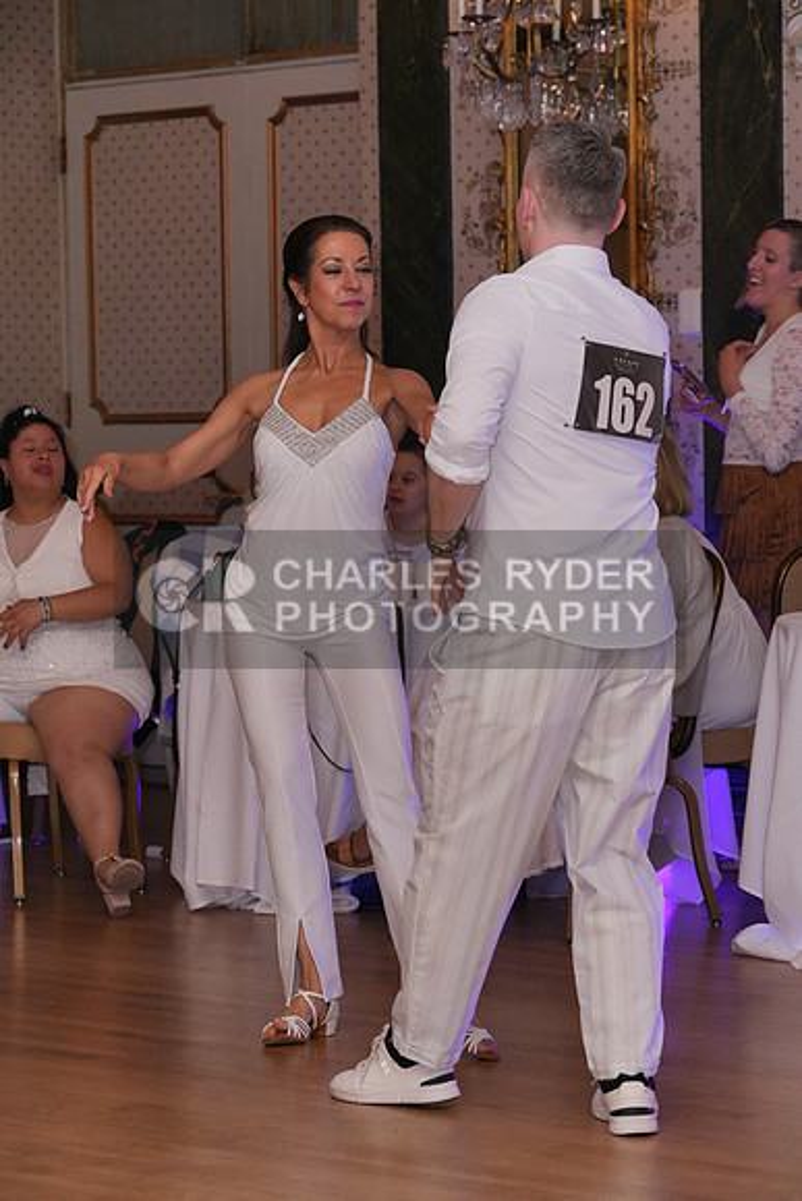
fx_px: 3640
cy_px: 600
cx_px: 401
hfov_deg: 12.6
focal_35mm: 109
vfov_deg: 18.8
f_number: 5.6
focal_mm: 109
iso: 5000
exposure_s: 1/250
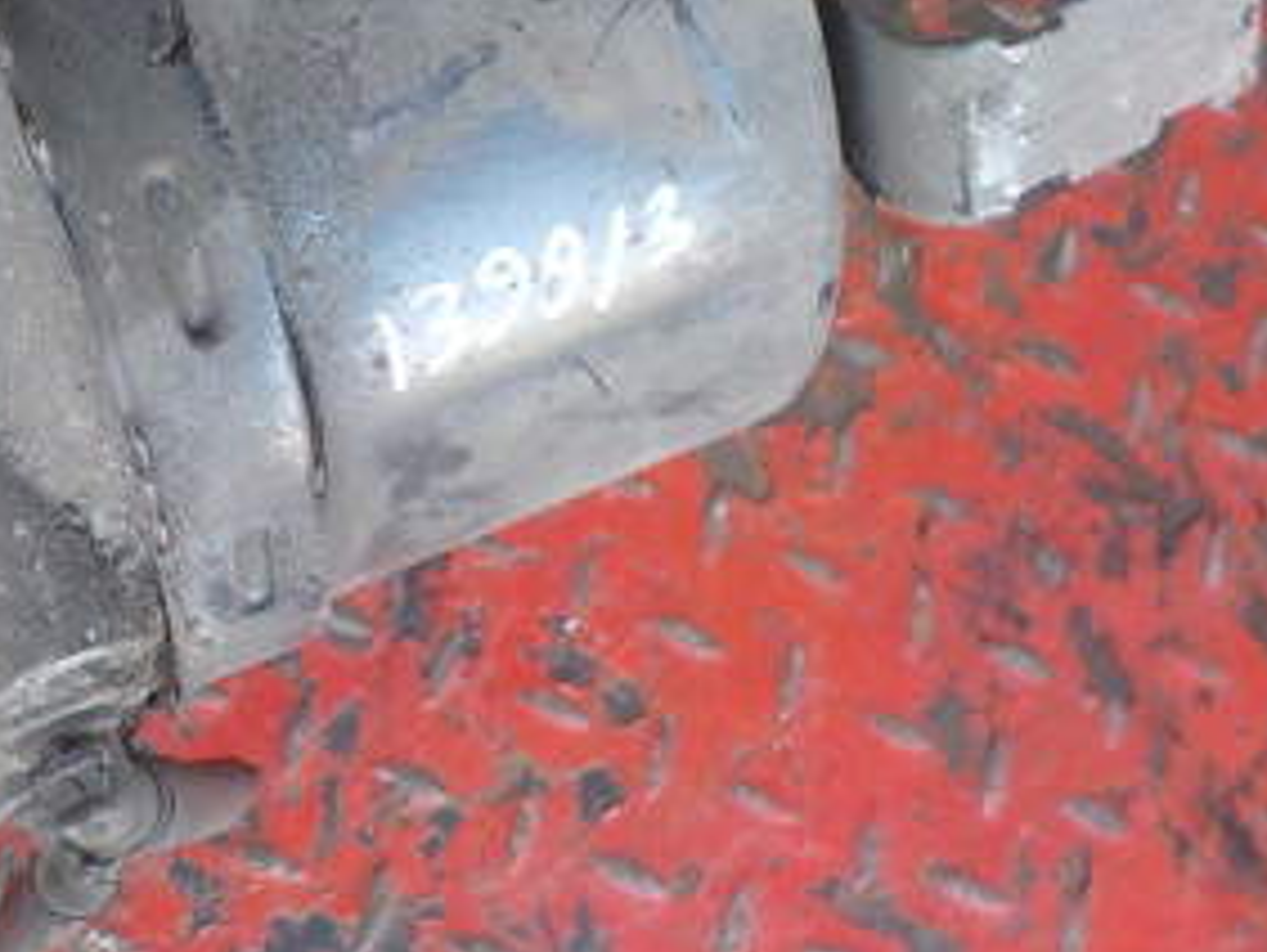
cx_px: 13
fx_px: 2491
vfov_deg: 21.3
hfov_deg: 27.0
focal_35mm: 68
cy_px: 139
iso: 140
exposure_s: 1/30
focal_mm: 4.1
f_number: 3.3
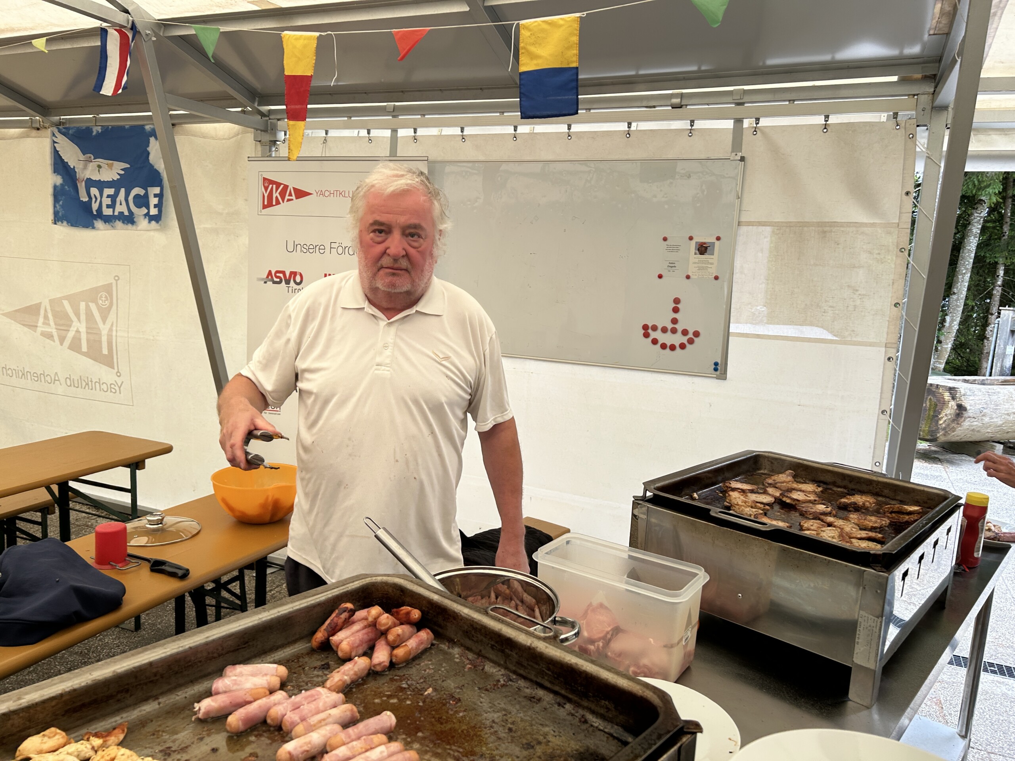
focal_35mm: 26
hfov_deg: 67.3
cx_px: 508
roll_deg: -3.9
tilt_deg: -8.0
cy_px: 380
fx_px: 762
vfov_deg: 53.1
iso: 40
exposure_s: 1/272
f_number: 1.5
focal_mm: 5.7
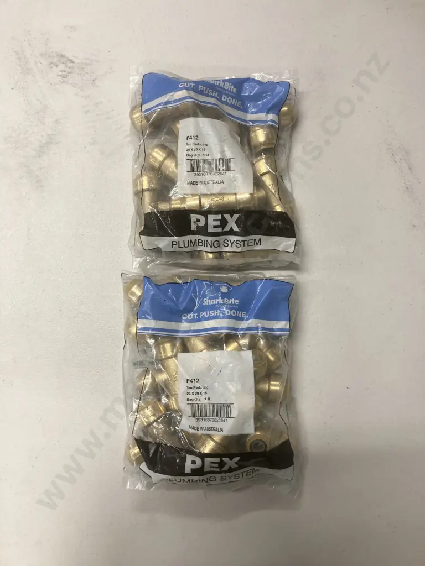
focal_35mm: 28
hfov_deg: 49.7
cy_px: 283
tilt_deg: -82.2
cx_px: 212
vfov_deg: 63.4
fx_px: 458
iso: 50
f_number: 1.8
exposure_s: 1/50
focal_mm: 3.99
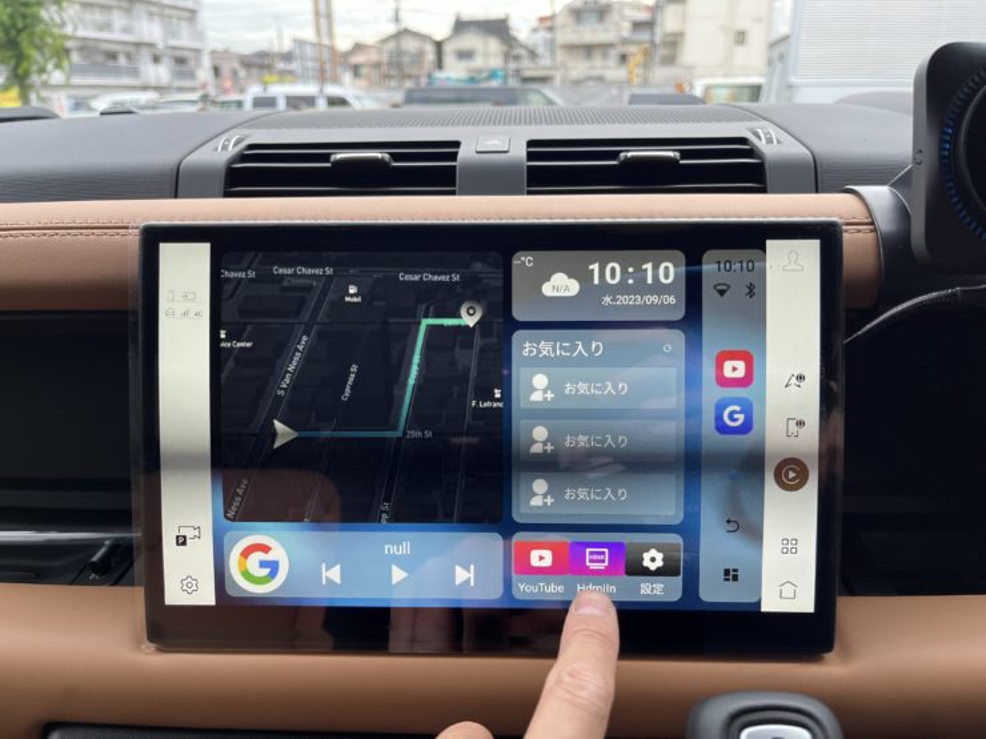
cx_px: 493
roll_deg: +0.7
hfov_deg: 67.3
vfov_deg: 53.1
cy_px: 370
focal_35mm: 26
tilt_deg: -18.8
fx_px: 741
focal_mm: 5.1
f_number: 1.6
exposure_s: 1/390
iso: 64
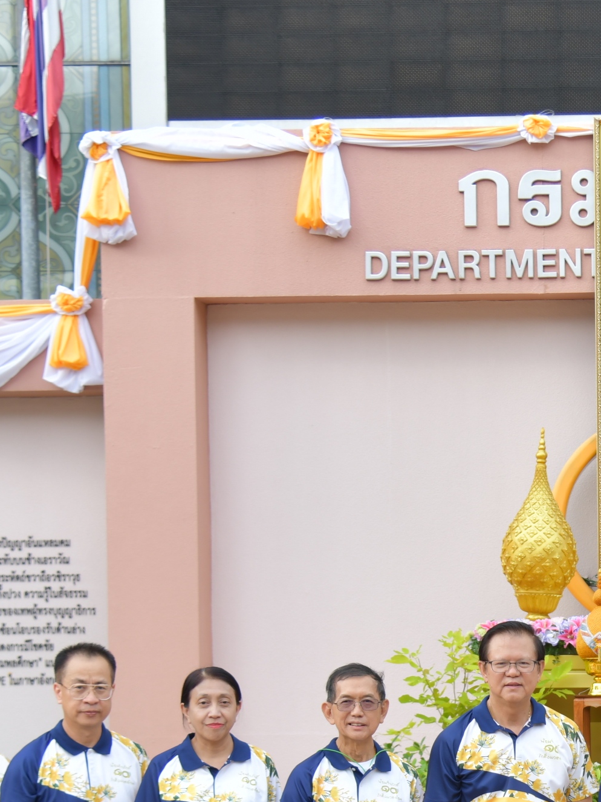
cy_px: 599
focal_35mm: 104
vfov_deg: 18.8
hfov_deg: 13.9
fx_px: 2407
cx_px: 700
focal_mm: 38
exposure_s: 1/200
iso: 100
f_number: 4
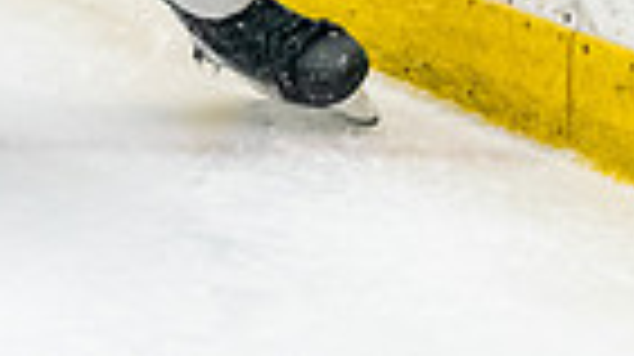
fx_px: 7071
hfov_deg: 5.1
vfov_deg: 2.9
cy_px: -424
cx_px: -292
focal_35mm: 421
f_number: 2.8
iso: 4000
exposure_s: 1/800
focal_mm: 70
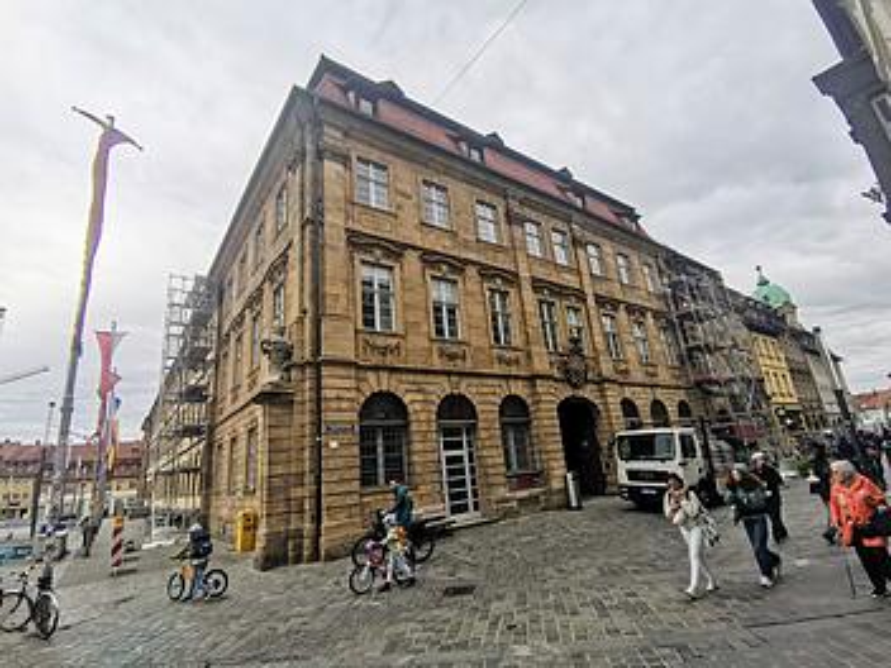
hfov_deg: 91.0
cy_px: 334
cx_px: 446
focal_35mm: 17
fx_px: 438
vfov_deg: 74.7
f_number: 2.2
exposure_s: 1/1052
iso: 50
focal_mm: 2.23
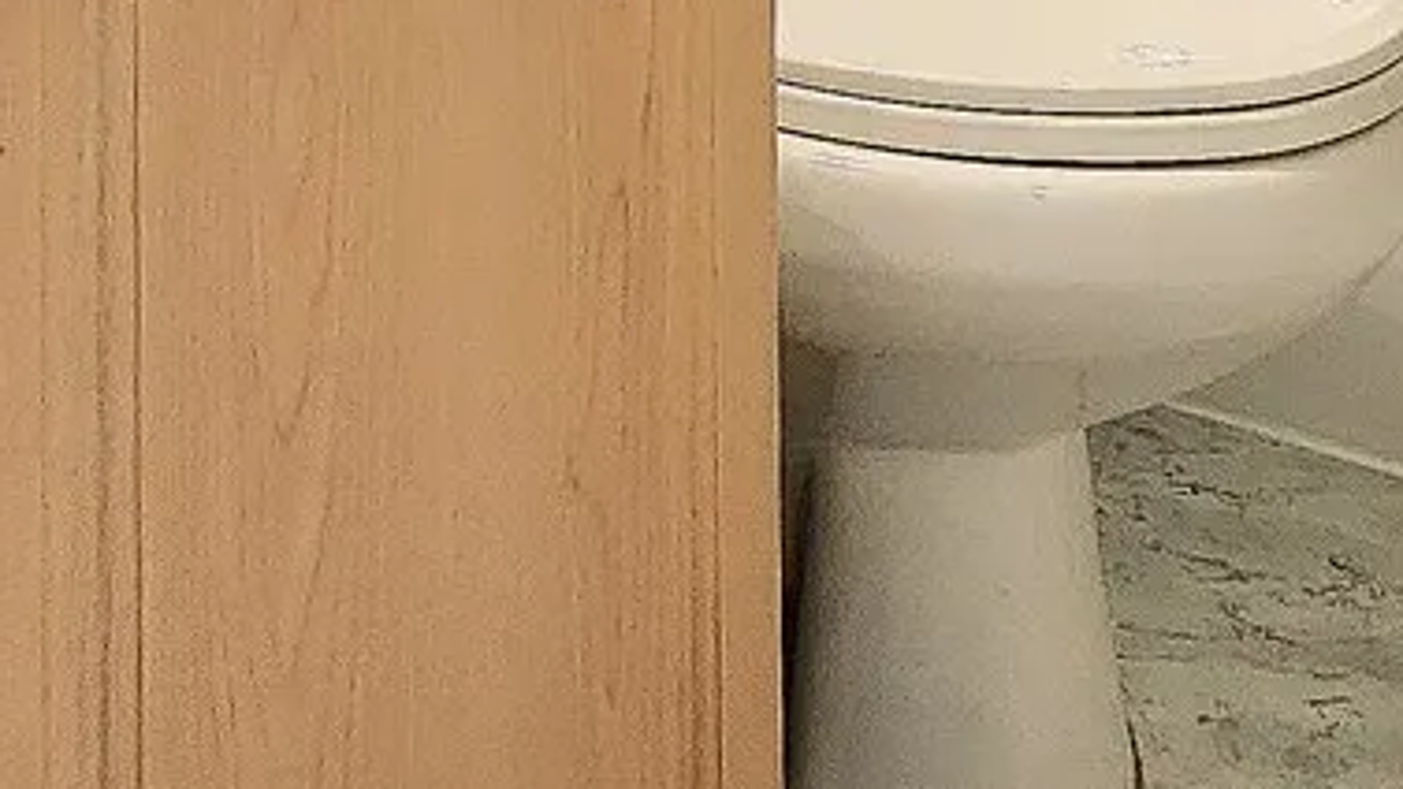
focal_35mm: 60
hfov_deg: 34.9
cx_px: 716
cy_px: -1122
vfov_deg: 13.9
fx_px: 2232
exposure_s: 1/60.2
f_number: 2.2
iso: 320
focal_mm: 2.2
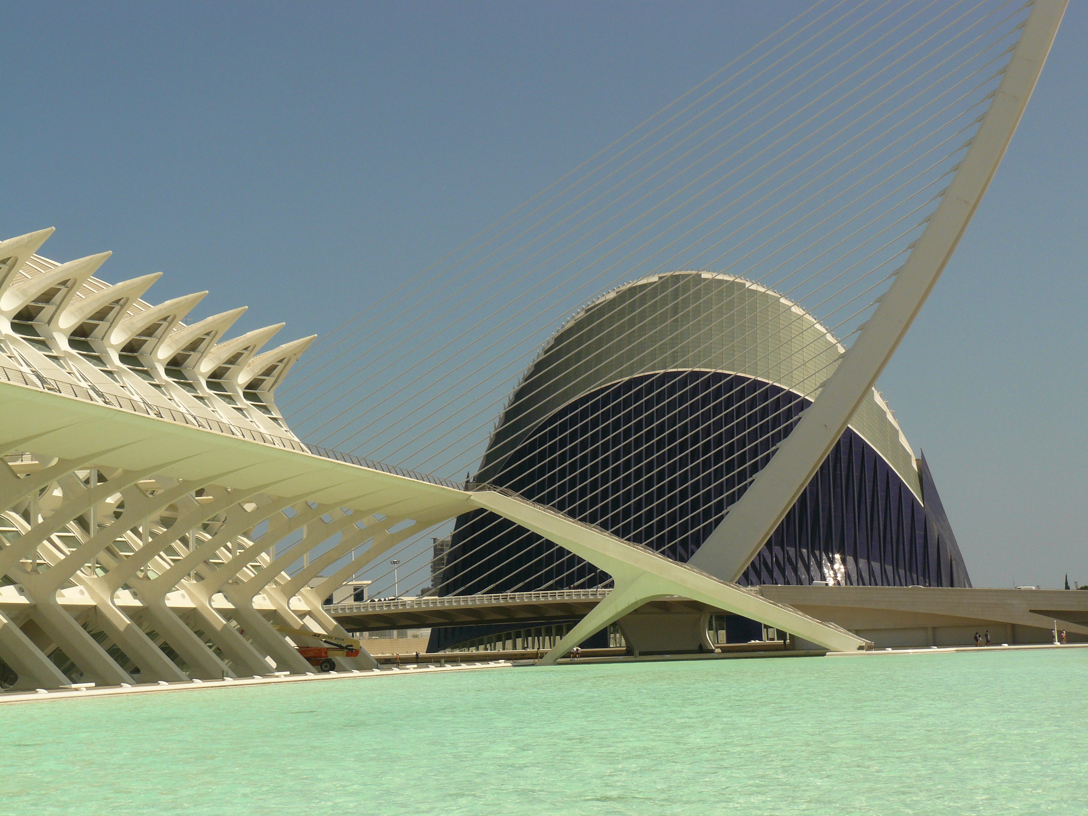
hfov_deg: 30.3
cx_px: 544
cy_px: 408
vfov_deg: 22.9
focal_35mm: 64
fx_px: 2012
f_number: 7.1
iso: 100
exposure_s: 1/500
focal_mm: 10.7
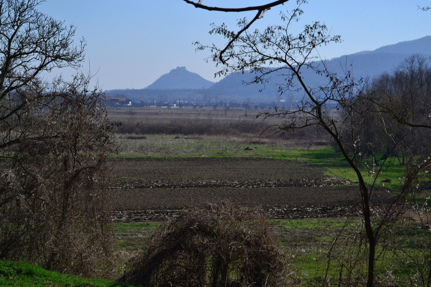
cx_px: 216
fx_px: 826
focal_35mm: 69
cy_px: 144
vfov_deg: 19.7
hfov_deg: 29.2
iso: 400
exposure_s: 1/2500
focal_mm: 46
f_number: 6.3
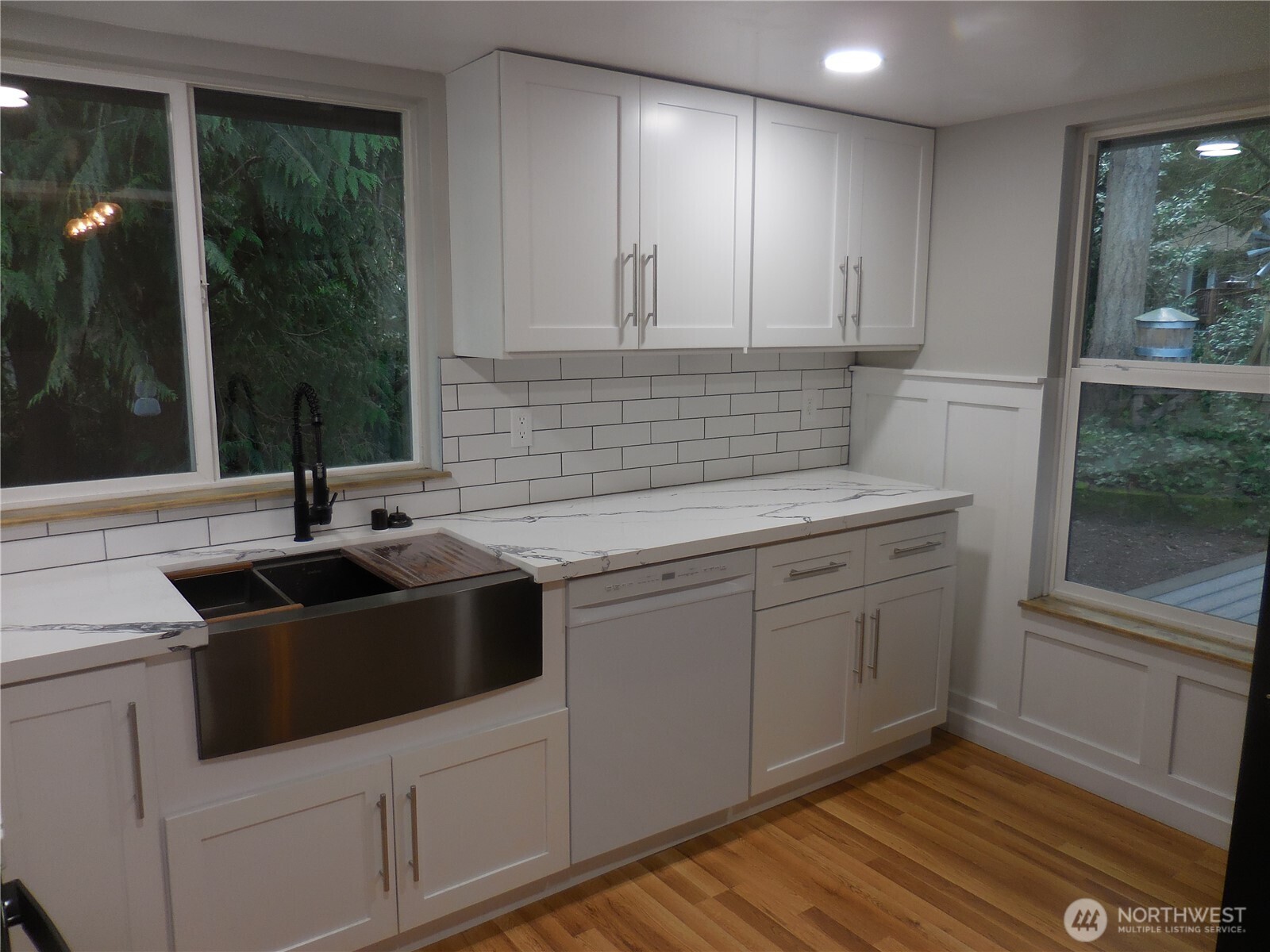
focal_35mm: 25
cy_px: 476
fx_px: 917
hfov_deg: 69.4
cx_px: 635
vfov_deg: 54.9
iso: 125
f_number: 3.3
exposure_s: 1/30
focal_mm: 4.5
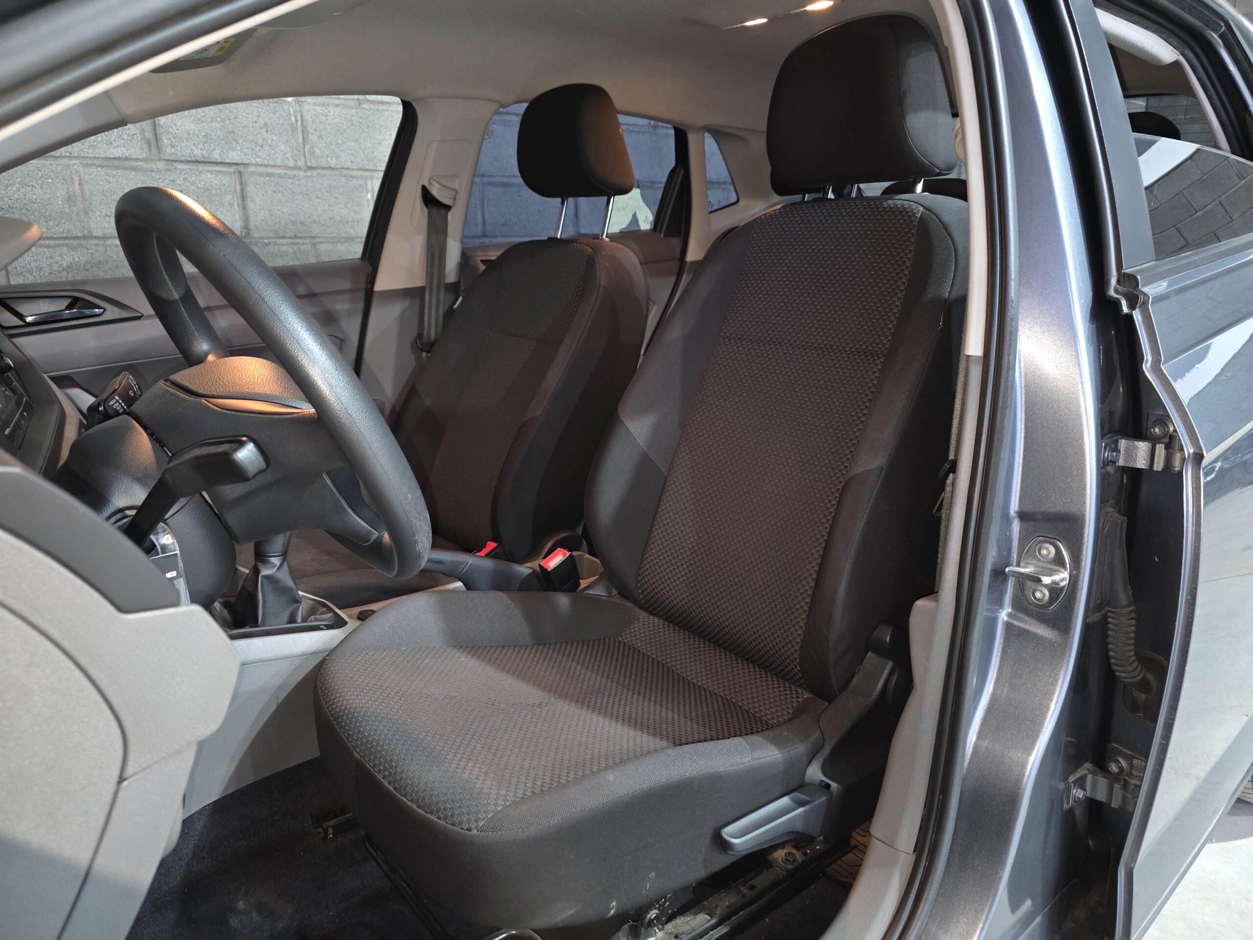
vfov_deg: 58.9
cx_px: 626
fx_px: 833
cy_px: 470
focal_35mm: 23
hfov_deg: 73.9
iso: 2000
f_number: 1.7
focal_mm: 6.3
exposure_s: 1/12
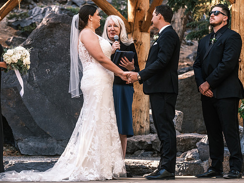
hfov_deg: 16.1
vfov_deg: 12.1
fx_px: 860
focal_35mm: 122
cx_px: 127
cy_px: 92
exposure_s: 1/200
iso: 800
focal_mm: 74.4
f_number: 3.6
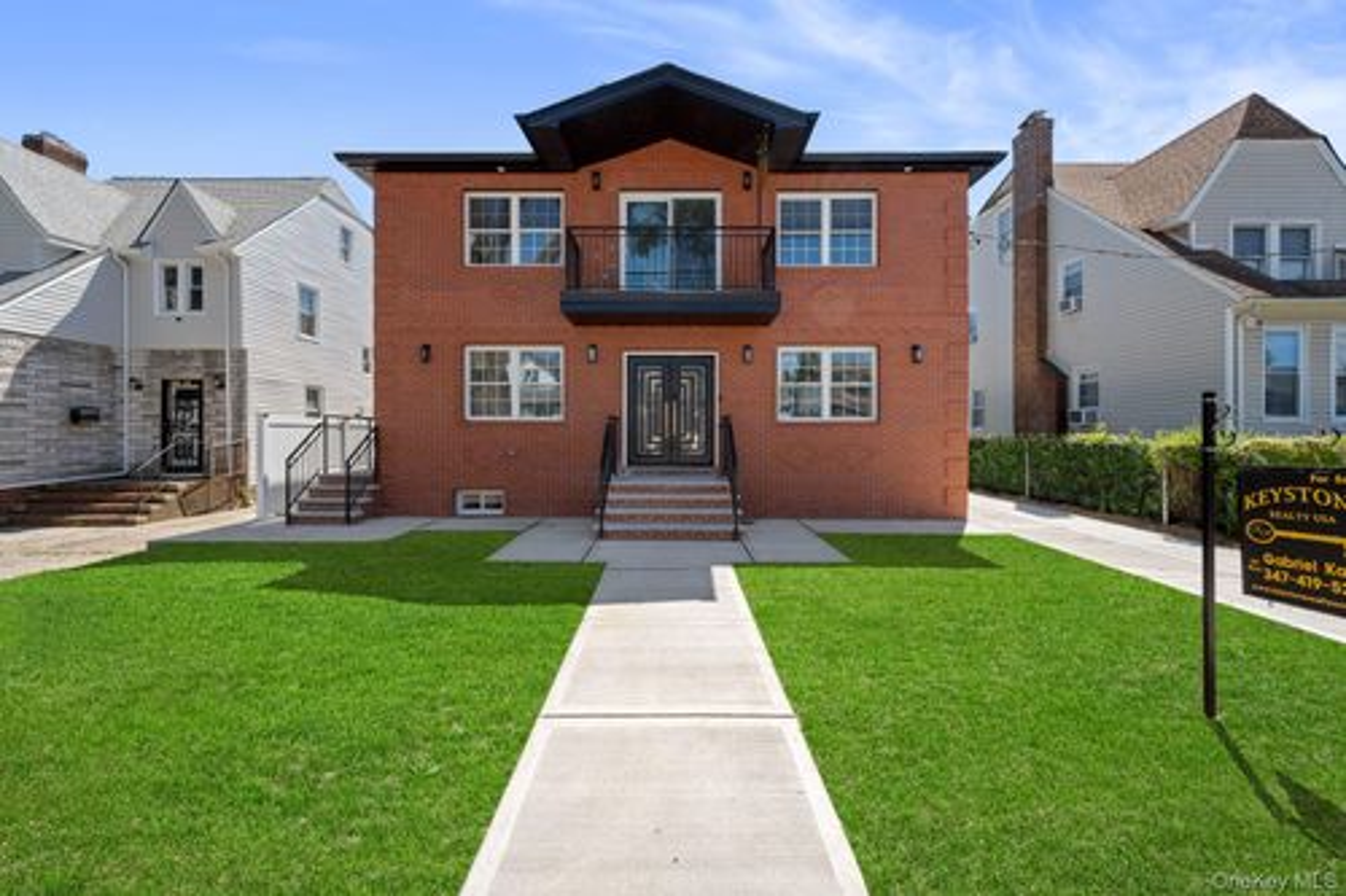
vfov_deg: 81.2
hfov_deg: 104.3
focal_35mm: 14
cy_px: 448
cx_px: 673
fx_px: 523
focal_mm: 14
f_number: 10
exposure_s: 1/400
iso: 500
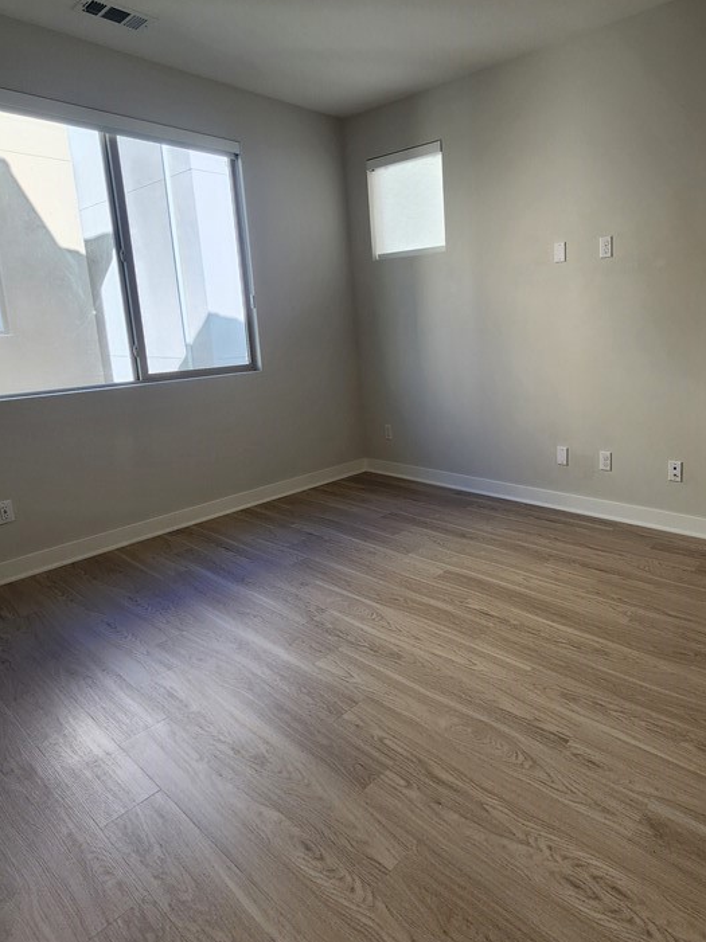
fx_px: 517
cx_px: 472
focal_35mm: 19
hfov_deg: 66.7
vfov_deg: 84.3
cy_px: 414
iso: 80
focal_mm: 2.2
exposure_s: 1/120
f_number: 2.2
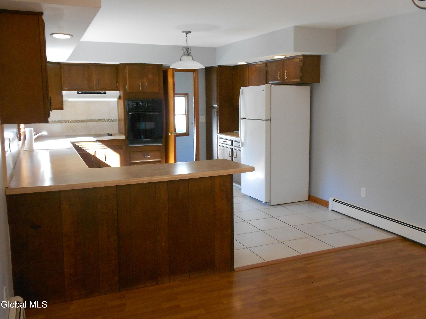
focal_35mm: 32
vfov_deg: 44.2
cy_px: 160
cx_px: 213
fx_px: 394
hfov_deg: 56.8
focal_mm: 5.8
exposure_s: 1/30
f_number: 3.6
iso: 320
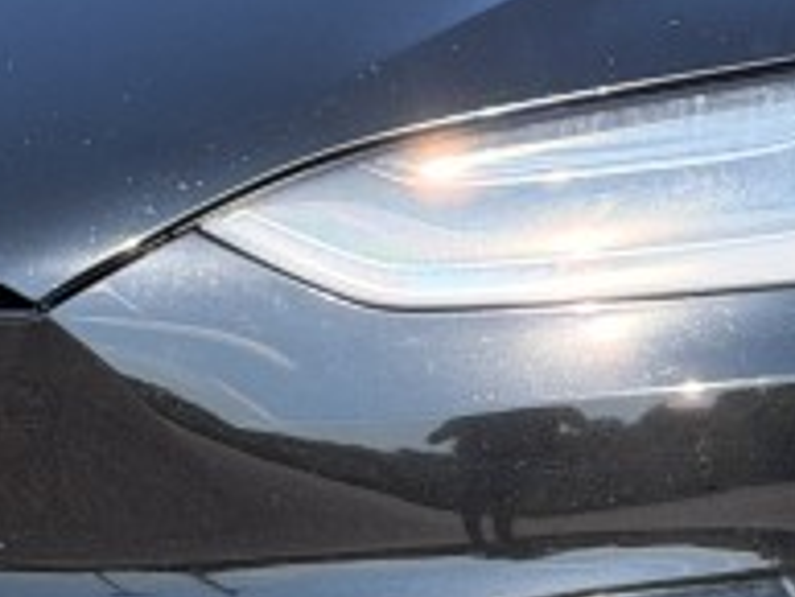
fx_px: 5860
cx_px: 684
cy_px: 12
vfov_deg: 5.8
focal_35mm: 255
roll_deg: -0.4
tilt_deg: -6.8
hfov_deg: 7.7
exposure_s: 1/2494
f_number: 1.78
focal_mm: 6.76
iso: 100
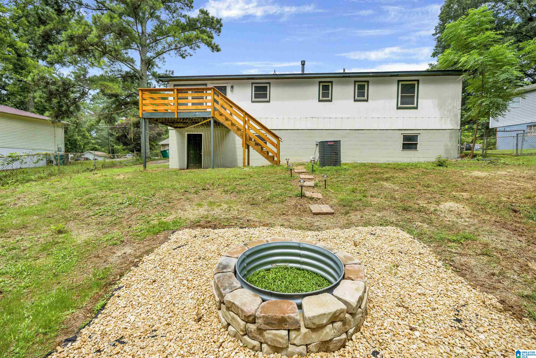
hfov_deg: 96.7
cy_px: 179
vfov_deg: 73.7
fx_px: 238
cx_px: 268
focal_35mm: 16
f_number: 5.6
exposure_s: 1/500
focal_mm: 16
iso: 100
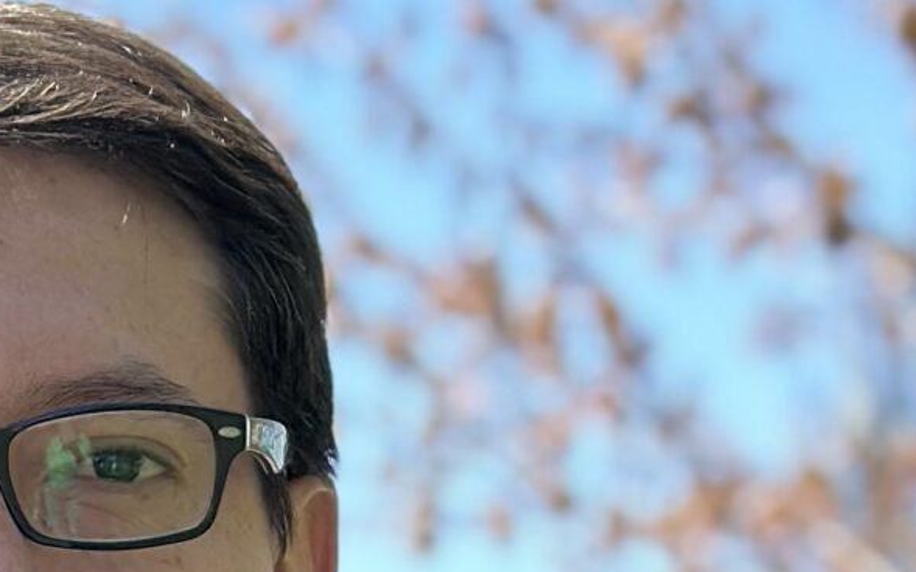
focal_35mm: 221
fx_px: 5517
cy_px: 1615
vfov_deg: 5.6
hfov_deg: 9.4
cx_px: -95
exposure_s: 1/1639
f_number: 1.78
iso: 80
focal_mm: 6.86
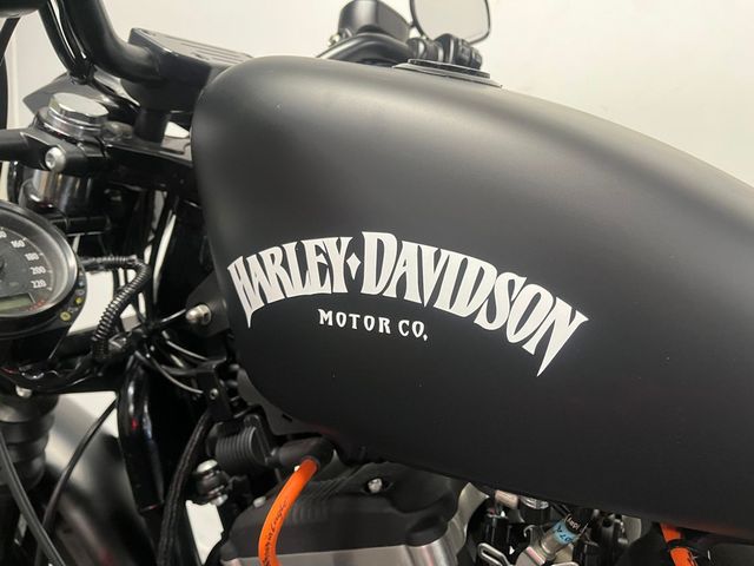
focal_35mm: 26
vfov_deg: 53.1
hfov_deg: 67.3
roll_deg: -0.5
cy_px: 283
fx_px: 566
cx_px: 377
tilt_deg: -5.5
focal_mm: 5.1
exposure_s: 1/50
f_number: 1.6
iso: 320
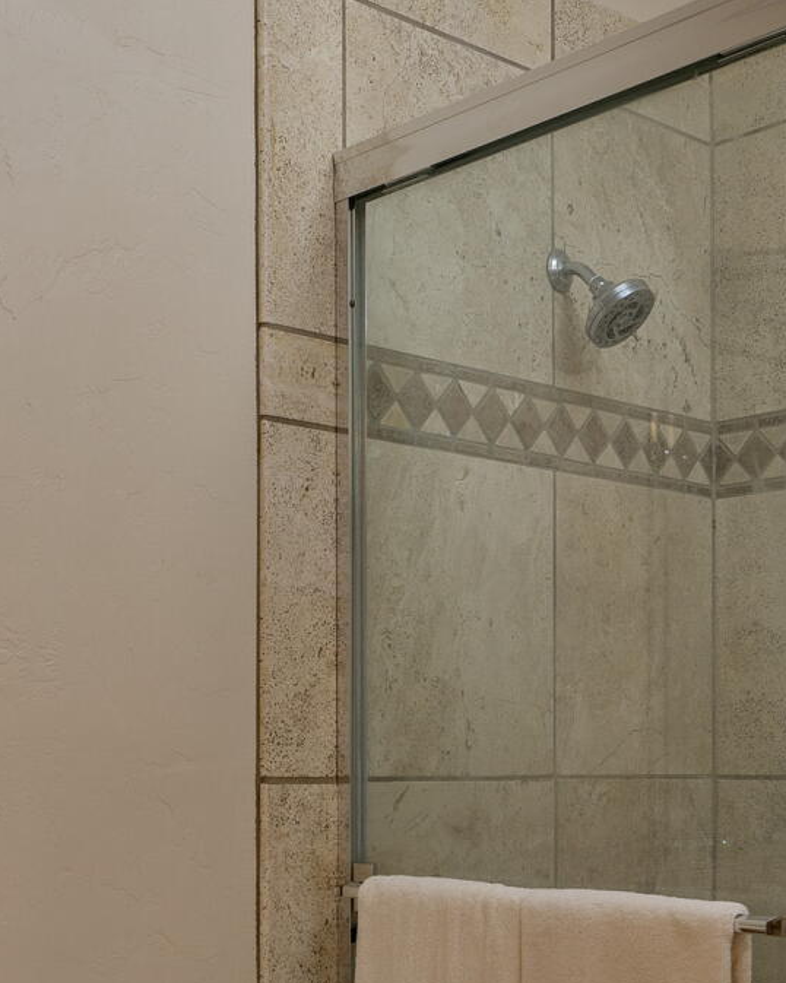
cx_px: 267
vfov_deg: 33.4
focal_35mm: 53
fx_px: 1542
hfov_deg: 28.4
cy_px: 898
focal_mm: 19
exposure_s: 1/2
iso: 200
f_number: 7.1
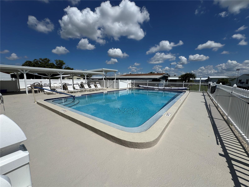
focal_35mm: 14
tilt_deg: -8.3
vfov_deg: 85.7
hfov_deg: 102.1
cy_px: 94
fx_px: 101
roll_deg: -0.8
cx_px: 124
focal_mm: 2.22
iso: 32
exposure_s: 1/3906
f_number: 2.2
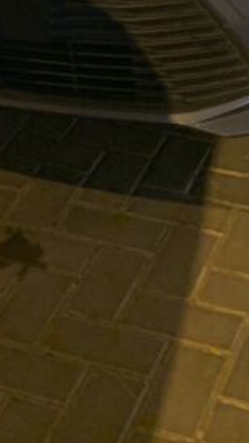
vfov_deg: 19.2
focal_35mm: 105
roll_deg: +2.7
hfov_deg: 11.5
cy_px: -90
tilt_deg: -19.8
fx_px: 1234
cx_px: 92
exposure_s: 1/30
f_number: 1.8
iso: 500
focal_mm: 4.25
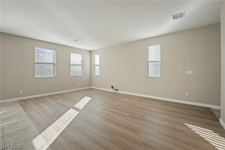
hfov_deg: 104.2
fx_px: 88
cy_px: 75
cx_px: 112
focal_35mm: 14
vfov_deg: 81.2
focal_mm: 14
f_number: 9
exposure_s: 1/5
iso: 100
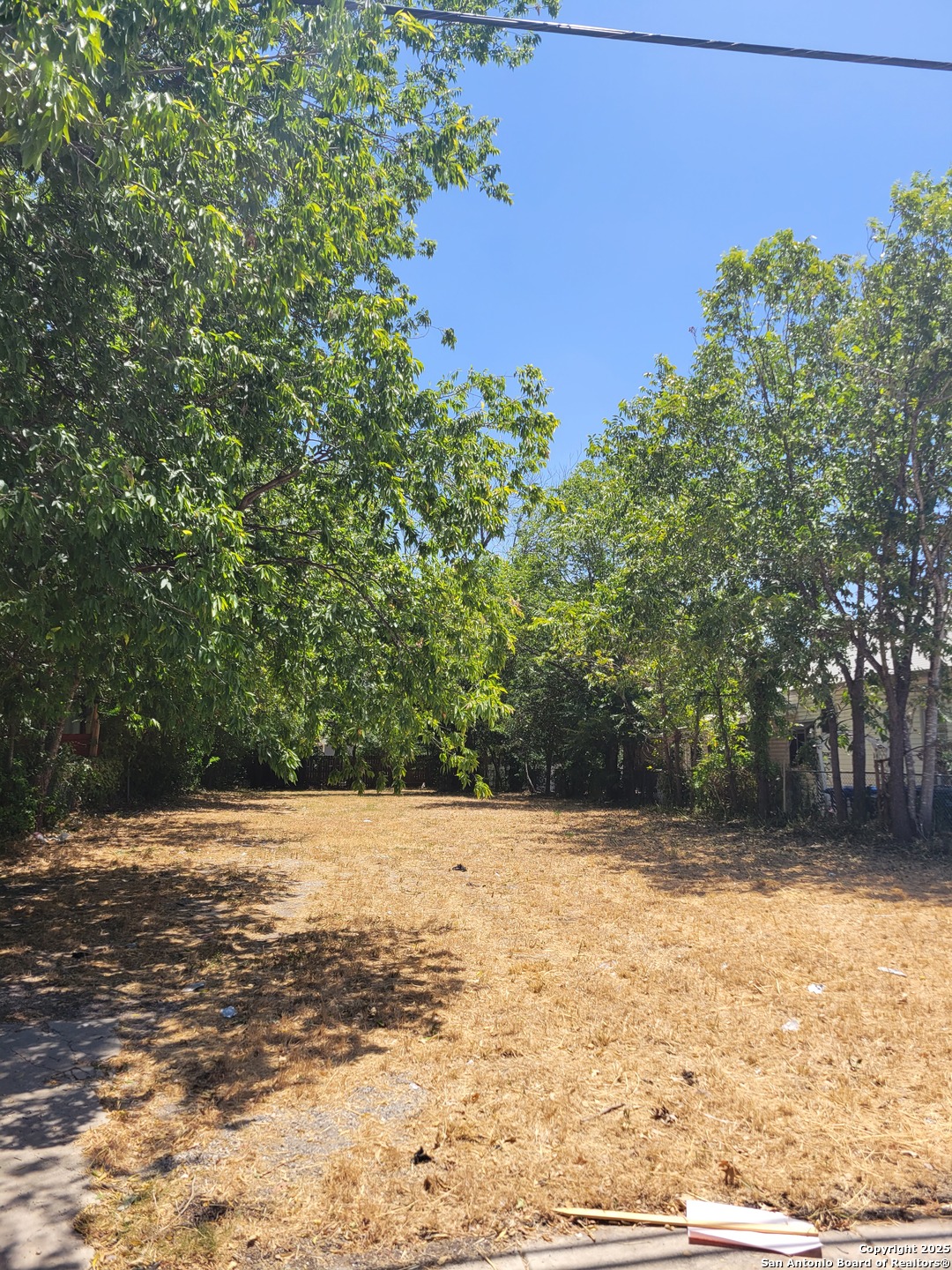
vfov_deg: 67.3
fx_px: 953
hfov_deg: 53.1
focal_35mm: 26
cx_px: 476
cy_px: 635
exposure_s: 1/1619
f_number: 1.8
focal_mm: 5.4
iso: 40
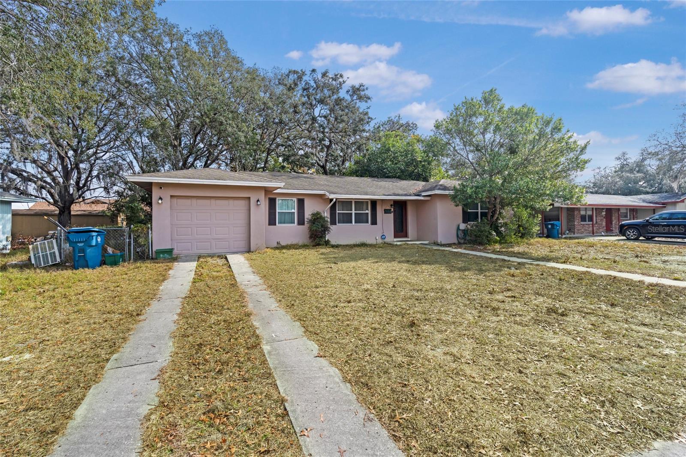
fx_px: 305
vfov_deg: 73.7
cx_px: 343
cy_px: 228
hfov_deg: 96.7
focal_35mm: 16
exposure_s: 1/200
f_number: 8
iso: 400
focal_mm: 16
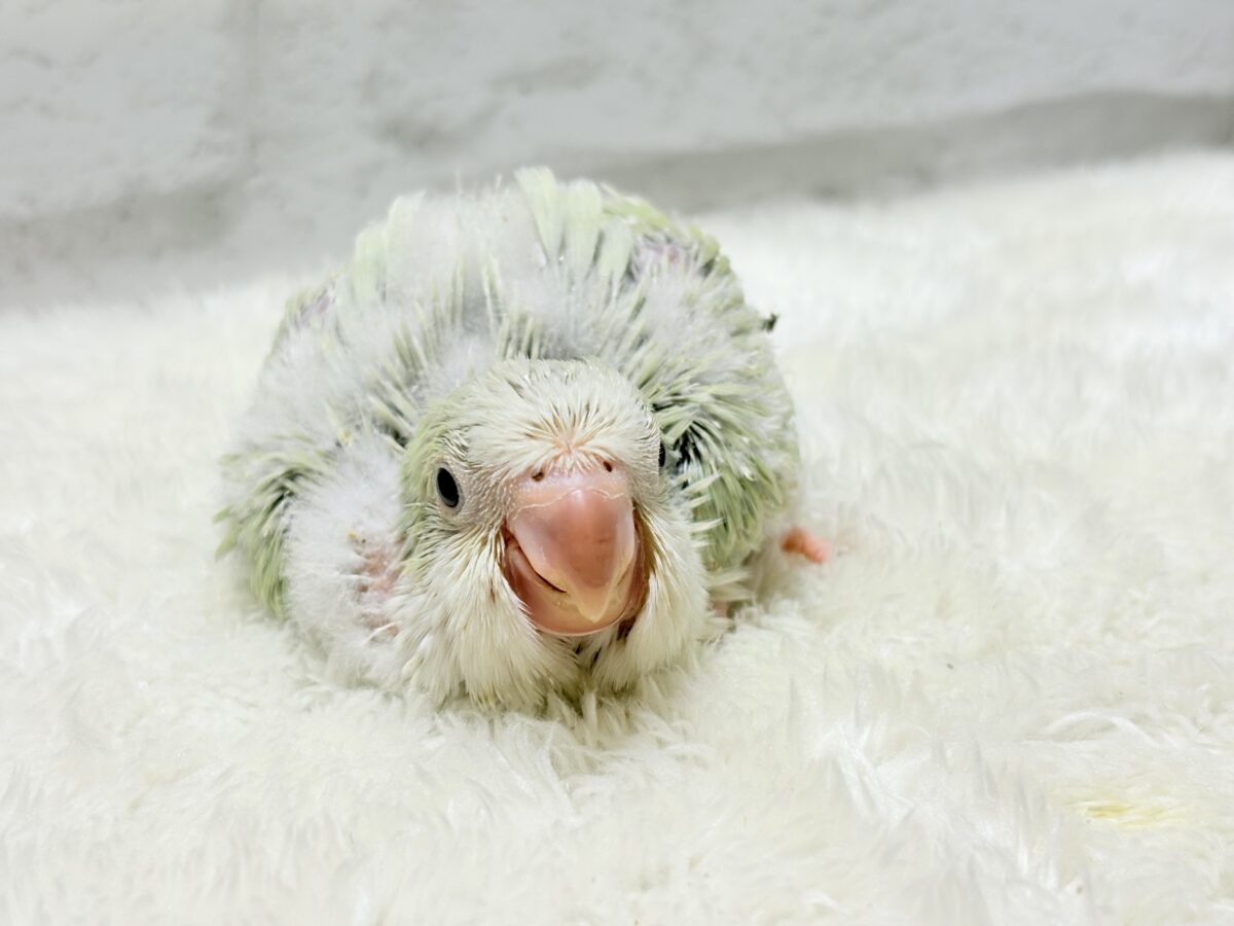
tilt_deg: -21.2
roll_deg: +2.0
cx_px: 617
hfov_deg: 36.8
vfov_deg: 28.0
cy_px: 463
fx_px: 1854
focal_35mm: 52
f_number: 1.6
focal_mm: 5.96
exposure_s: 1/50
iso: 40
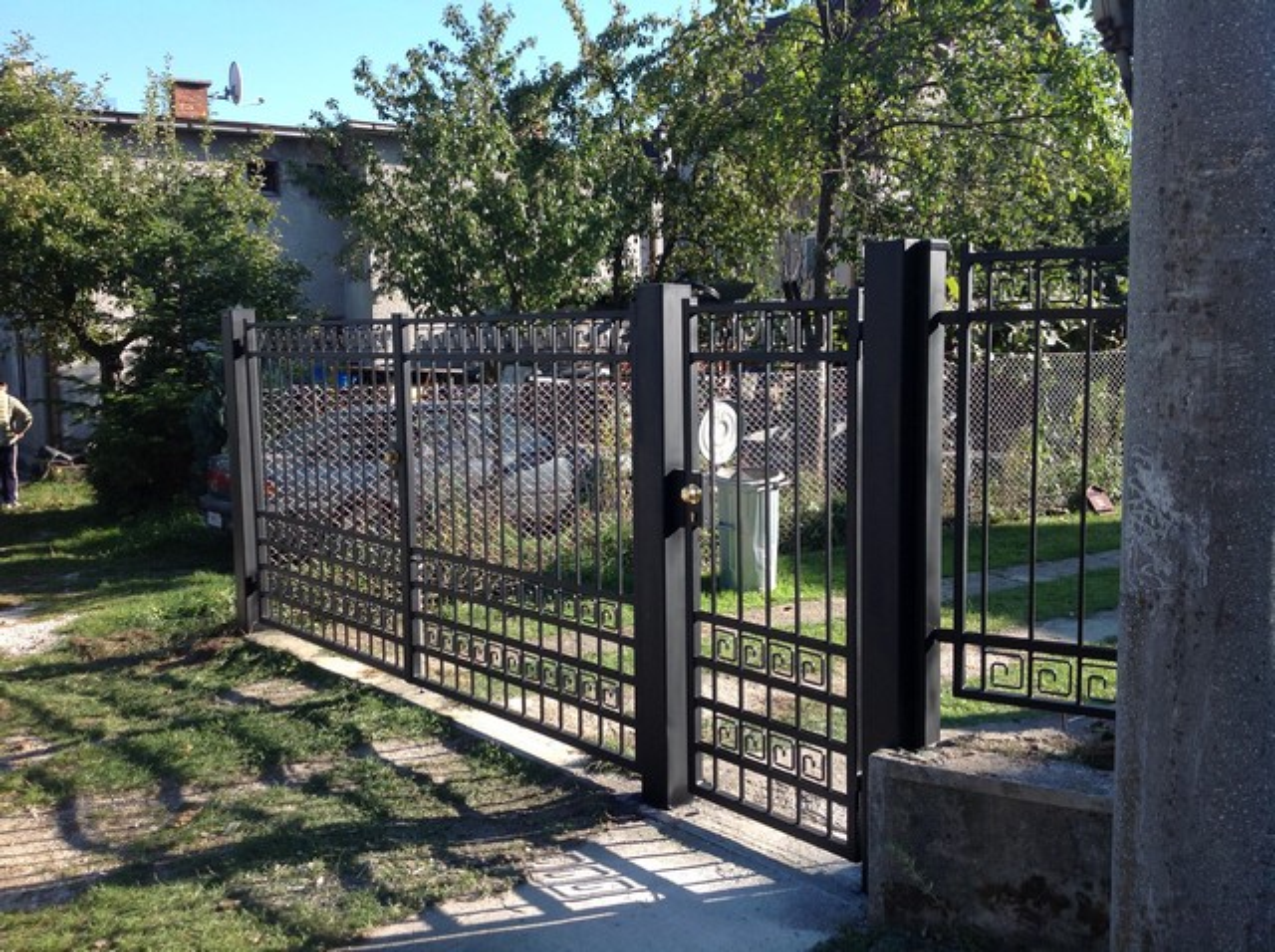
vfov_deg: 40.6
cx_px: 638
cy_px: 476
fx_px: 1287
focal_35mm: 35
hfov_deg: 52.7
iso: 50
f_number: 2.4
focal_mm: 4.28
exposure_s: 1/496
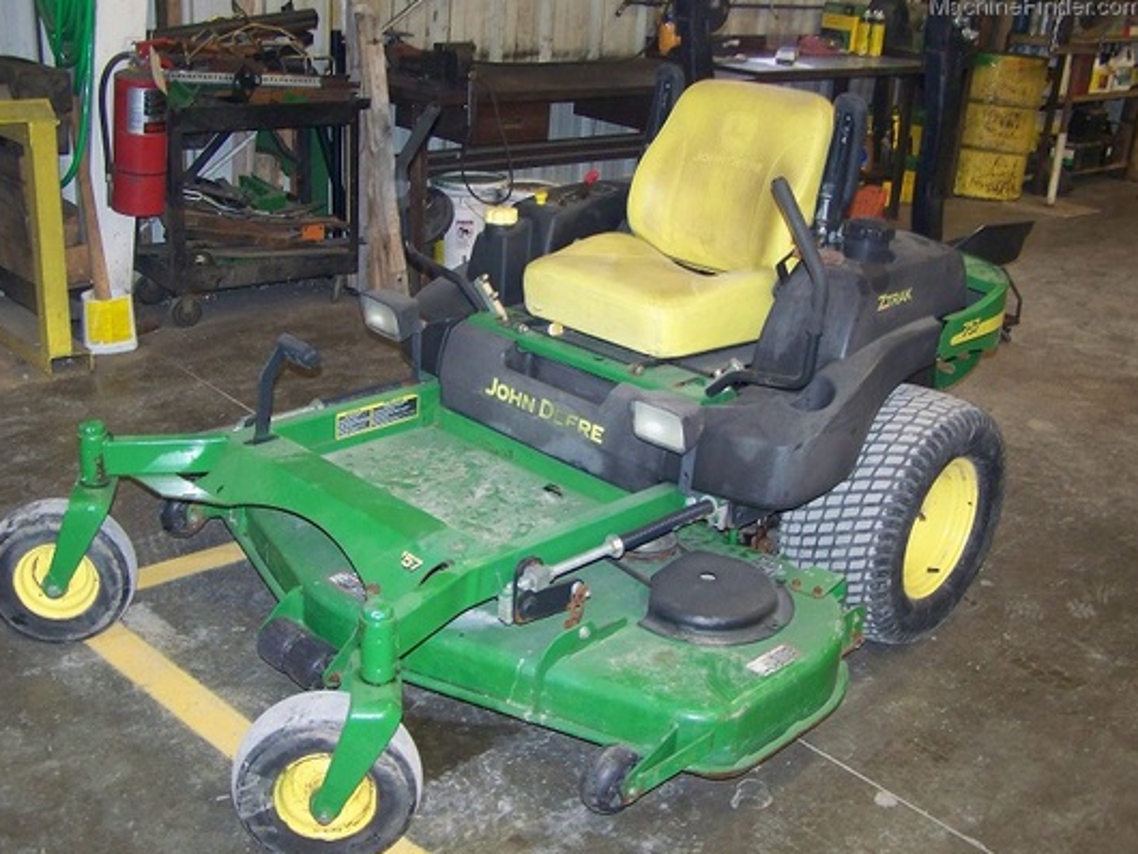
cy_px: 418
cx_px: 558
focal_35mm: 39
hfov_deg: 47.8
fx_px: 1283
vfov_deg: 36.8
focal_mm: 6.3
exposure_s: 1/30
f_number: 2.8
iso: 200
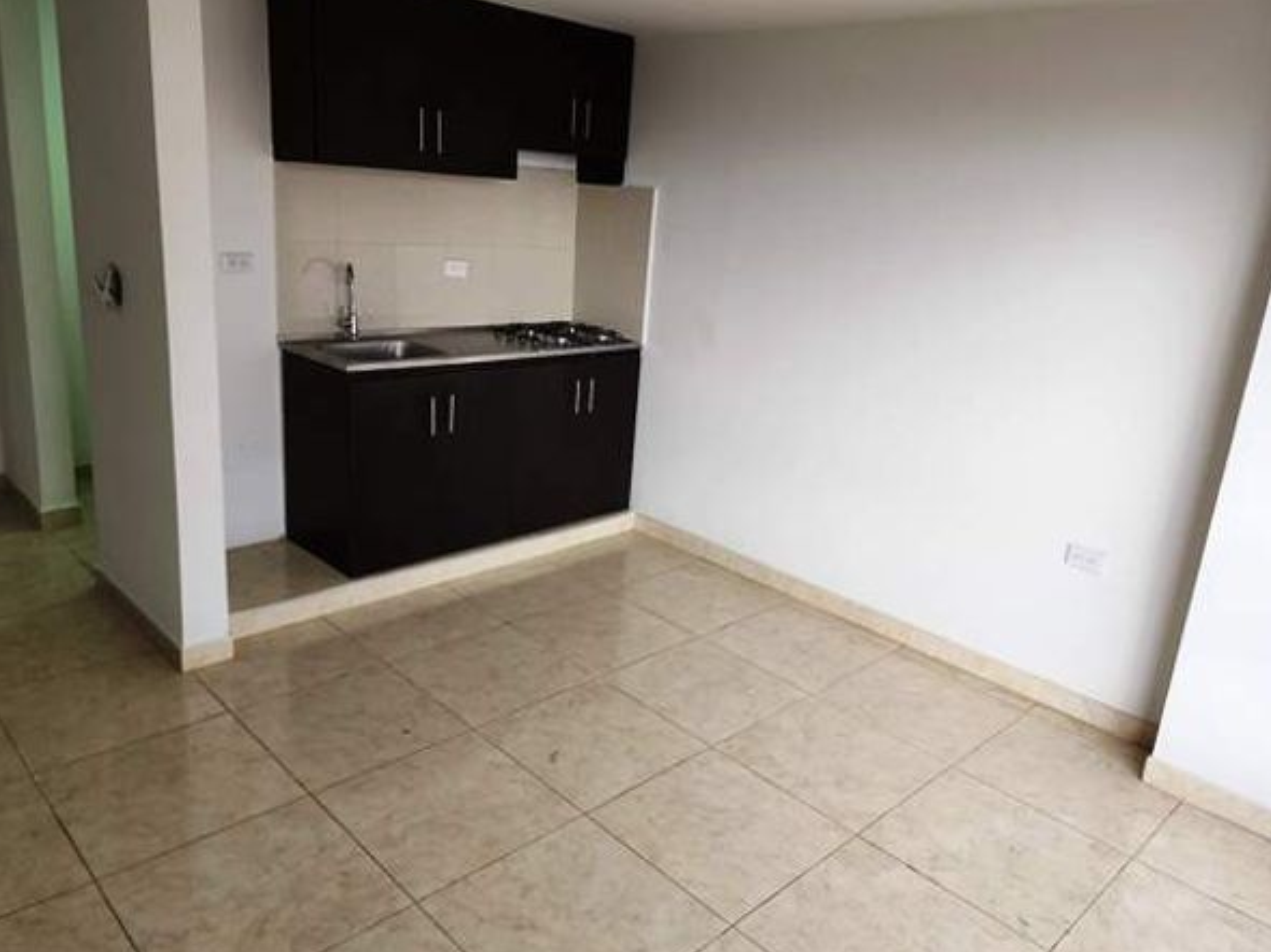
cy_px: 448
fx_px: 954
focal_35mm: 26
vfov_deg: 53.0
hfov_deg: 67.3
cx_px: 615
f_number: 1.8
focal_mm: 6.4
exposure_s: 1/180
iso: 100
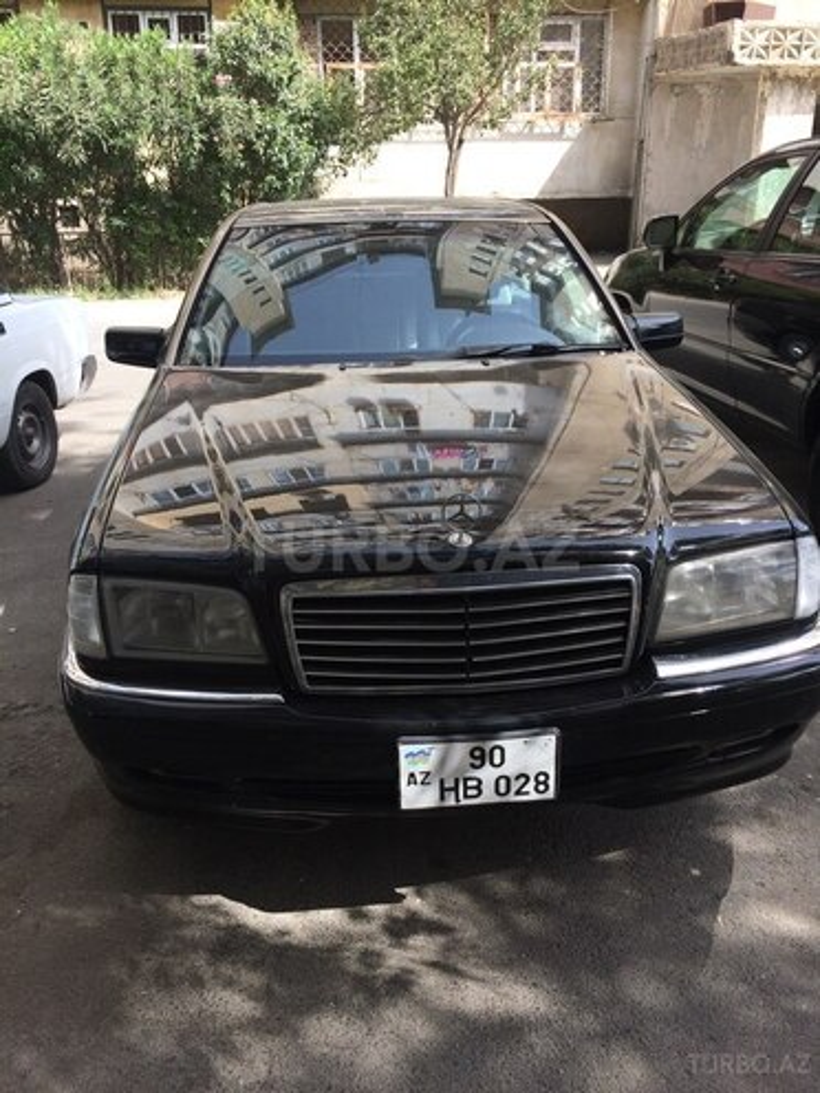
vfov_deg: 61.7
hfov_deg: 48.2
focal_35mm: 29
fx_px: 916
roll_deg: +1.7
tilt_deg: -21.4
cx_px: 410
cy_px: 546
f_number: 2.2
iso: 32
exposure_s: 1/436
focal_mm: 4.15
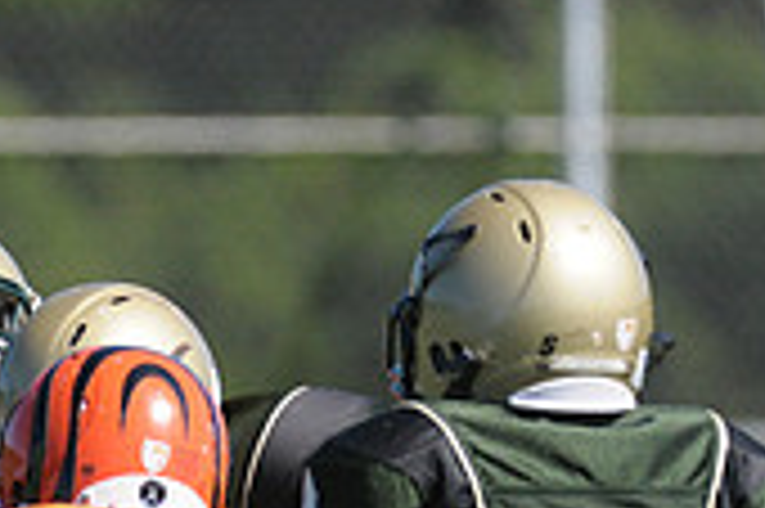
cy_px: 838
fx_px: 32608
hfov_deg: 1.3
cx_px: 166
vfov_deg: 0.9
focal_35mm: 1536
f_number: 4
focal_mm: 300
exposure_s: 1/4000
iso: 640
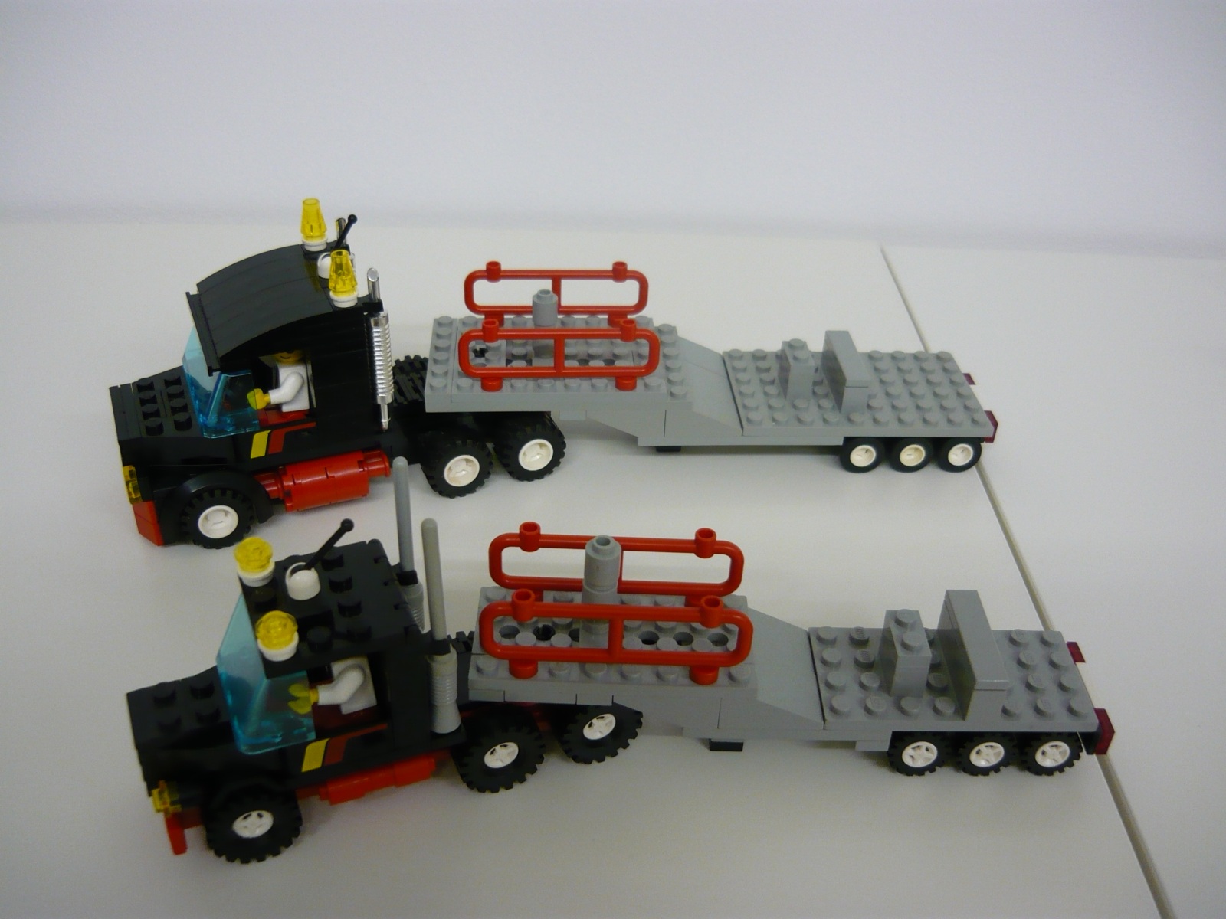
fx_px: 1169
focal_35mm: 33
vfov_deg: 42.9
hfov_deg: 55.4
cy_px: 460
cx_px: 613
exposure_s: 1/30
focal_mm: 5.5
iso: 250
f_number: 2.8
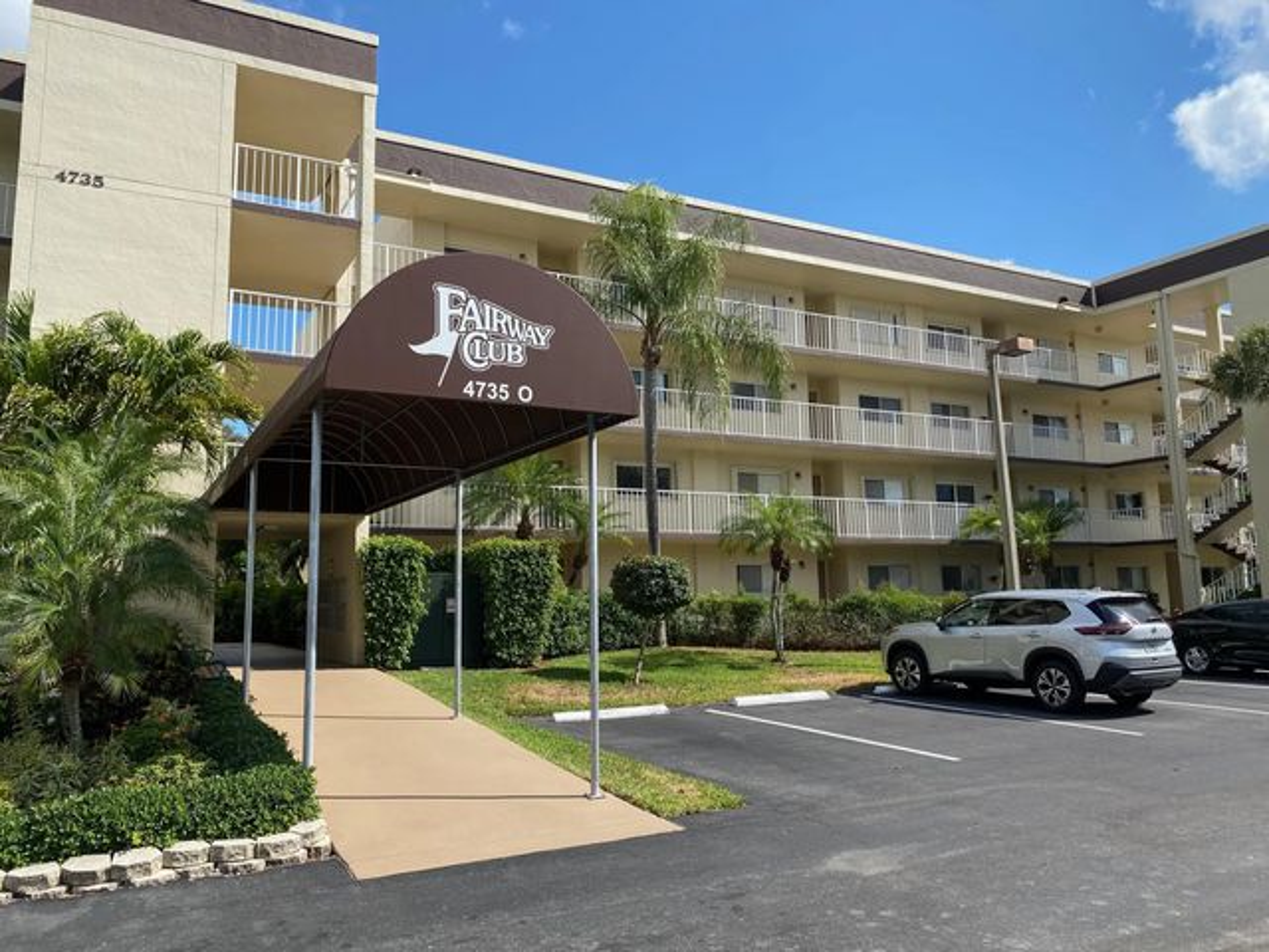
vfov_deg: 53.1
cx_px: 634
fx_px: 953
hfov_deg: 67.3
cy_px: 476
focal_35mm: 26
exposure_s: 1/2410
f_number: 1.8
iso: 32
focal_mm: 4.25
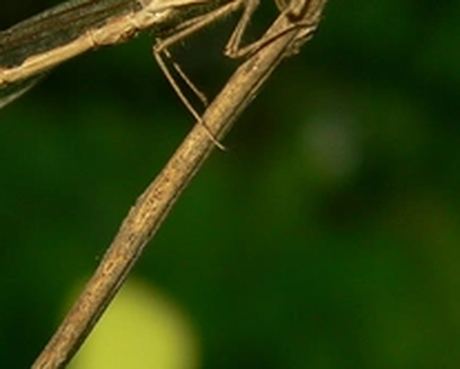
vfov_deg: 8.1
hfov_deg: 10.1
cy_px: 151
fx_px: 2589
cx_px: 96
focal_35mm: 190
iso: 80
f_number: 3.7
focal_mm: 10.5
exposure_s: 1/400
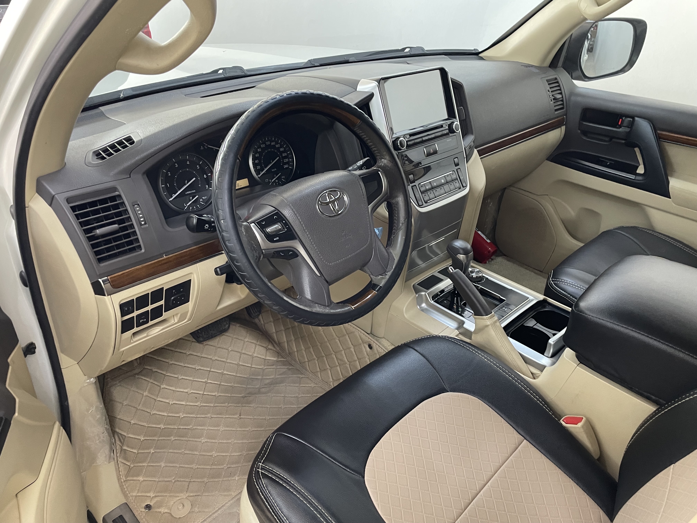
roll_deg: -3.1
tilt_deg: -30.6
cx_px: 348
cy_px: 262
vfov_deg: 53.1
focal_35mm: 26
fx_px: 524
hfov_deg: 67.3
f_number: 1.6
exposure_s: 1/50
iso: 250
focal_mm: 4.2
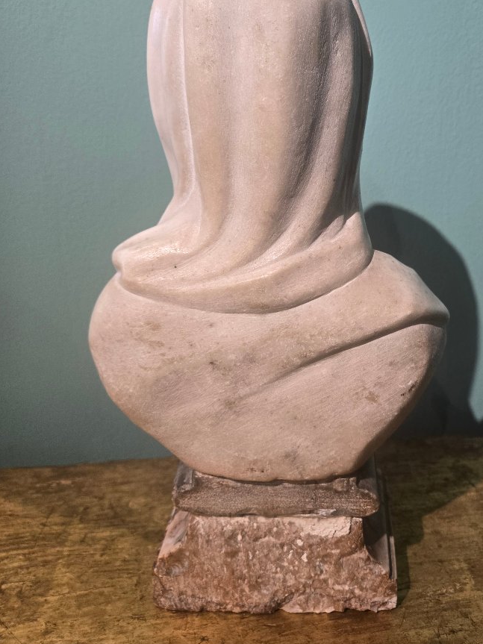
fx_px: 595
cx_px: 322
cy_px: 263
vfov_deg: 56.5
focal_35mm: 32
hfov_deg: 43.5
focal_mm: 5.4
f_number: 1.8
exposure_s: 1/100
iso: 160
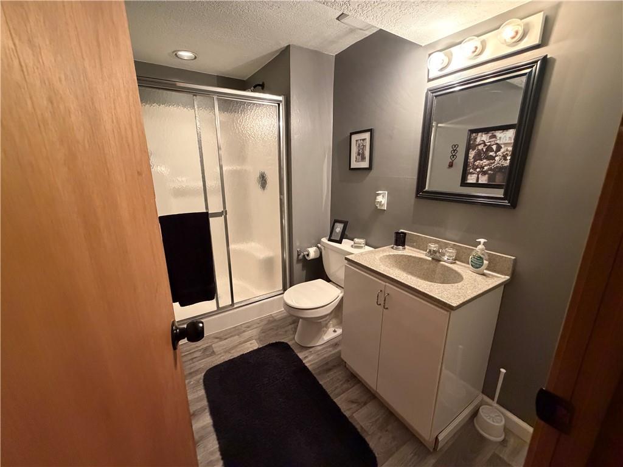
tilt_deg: -14.7
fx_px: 252
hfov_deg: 102.1
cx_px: 312
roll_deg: +1.0
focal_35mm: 14
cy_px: 234
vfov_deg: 85.7
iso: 800
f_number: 2.2
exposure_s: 1/60
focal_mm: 2.22
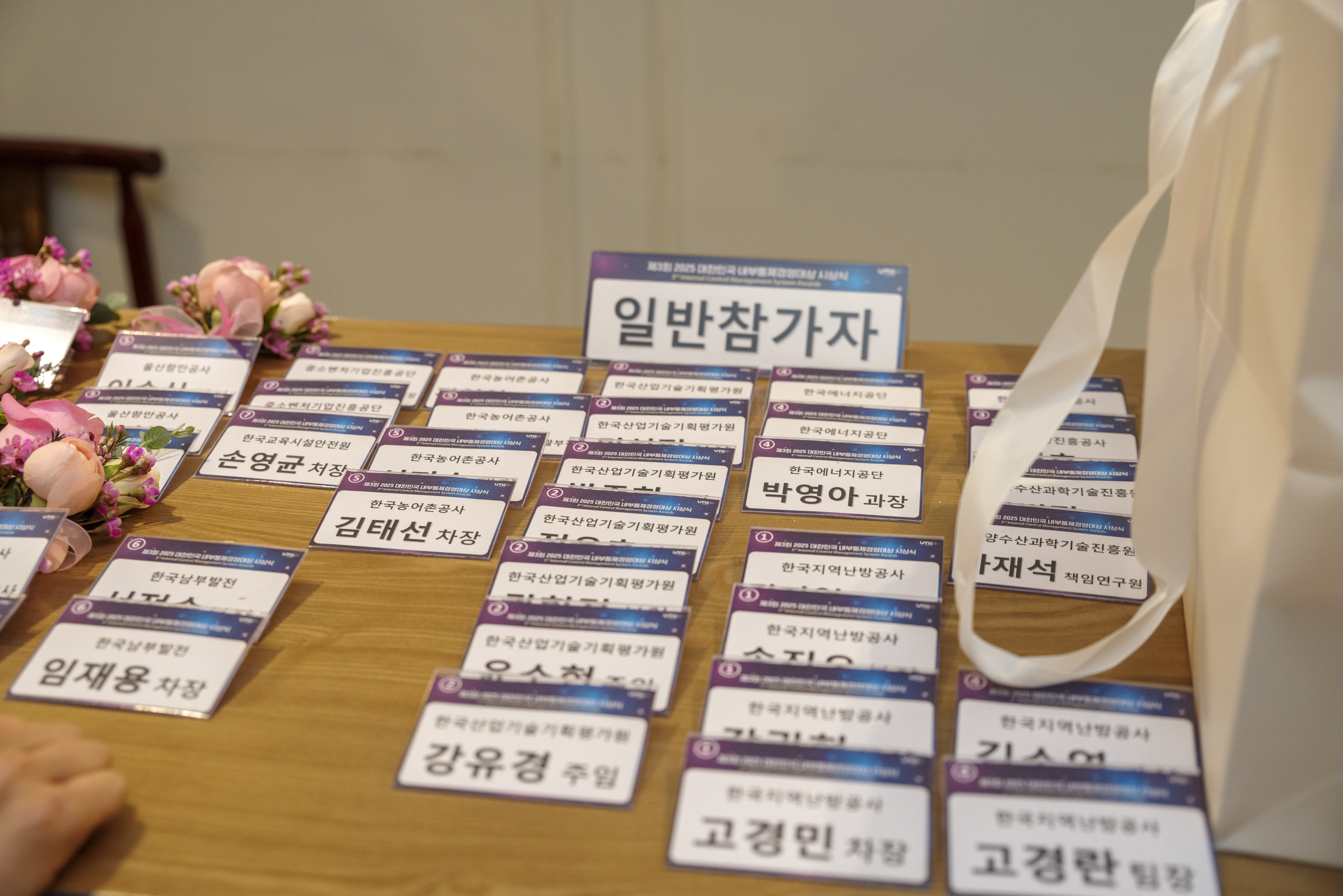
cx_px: 672
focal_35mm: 45
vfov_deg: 29.9
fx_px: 1679
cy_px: 448
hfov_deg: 43.6
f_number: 4
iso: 1600
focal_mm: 45
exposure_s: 1/80
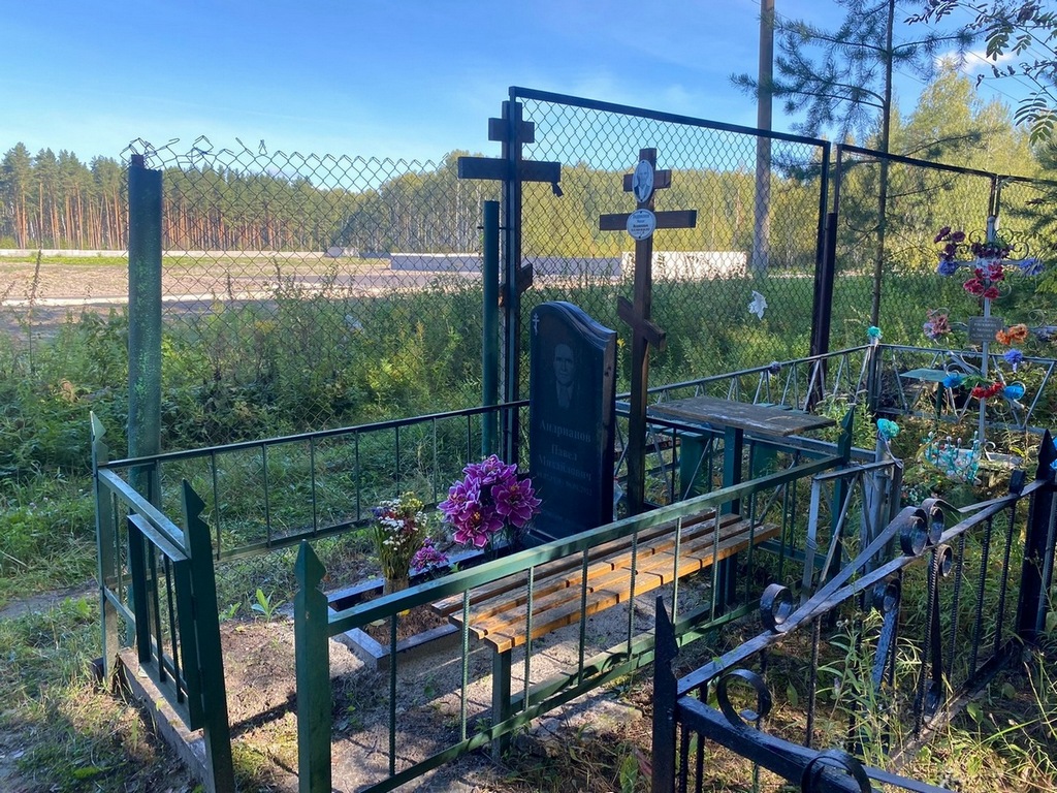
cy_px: 396
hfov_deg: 67.3
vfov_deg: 53.1
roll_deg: -2.1
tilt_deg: -7.8
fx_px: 794
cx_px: 528
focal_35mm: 26
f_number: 1.8
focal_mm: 4.25
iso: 32
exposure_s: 1/291
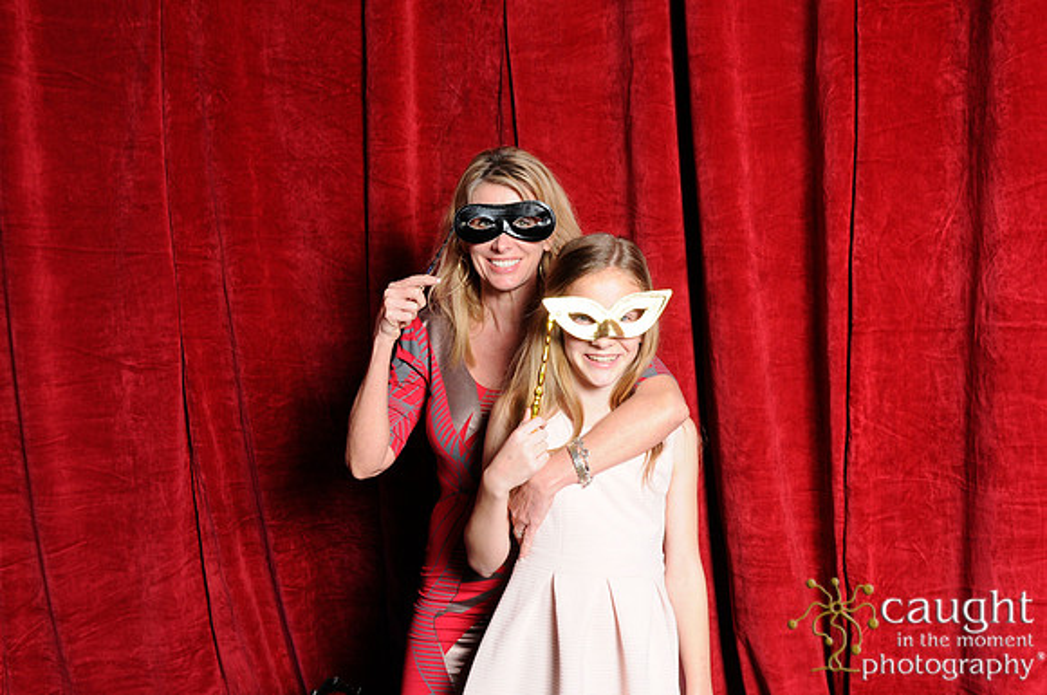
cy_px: 348
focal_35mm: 42
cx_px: 524
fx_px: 1220
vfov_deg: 31.8
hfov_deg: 46.5
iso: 400
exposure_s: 1/60
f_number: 8
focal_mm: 28
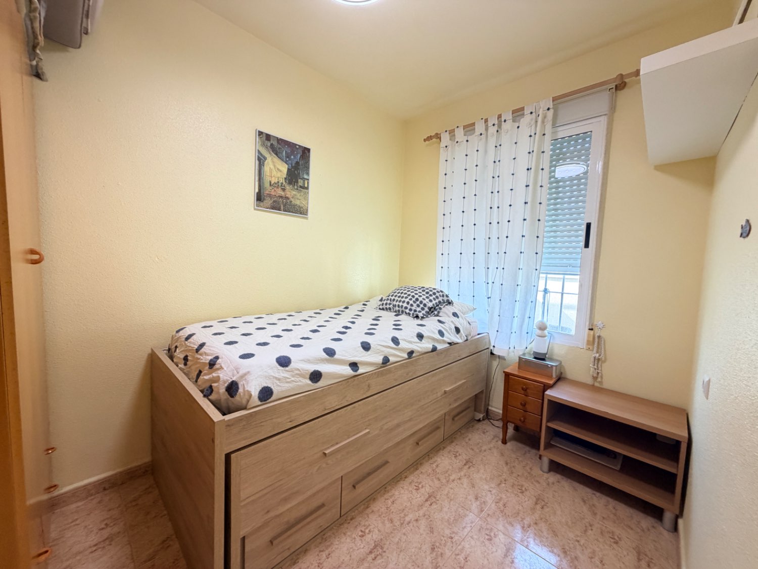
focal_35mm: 14
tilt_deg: -4.3
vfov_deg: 85.7
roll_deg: -1.4
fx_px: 307
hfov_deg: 102.1
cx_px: 379
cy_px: 284
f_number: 2.2
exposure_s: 1/100
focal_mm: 2.22
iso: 200
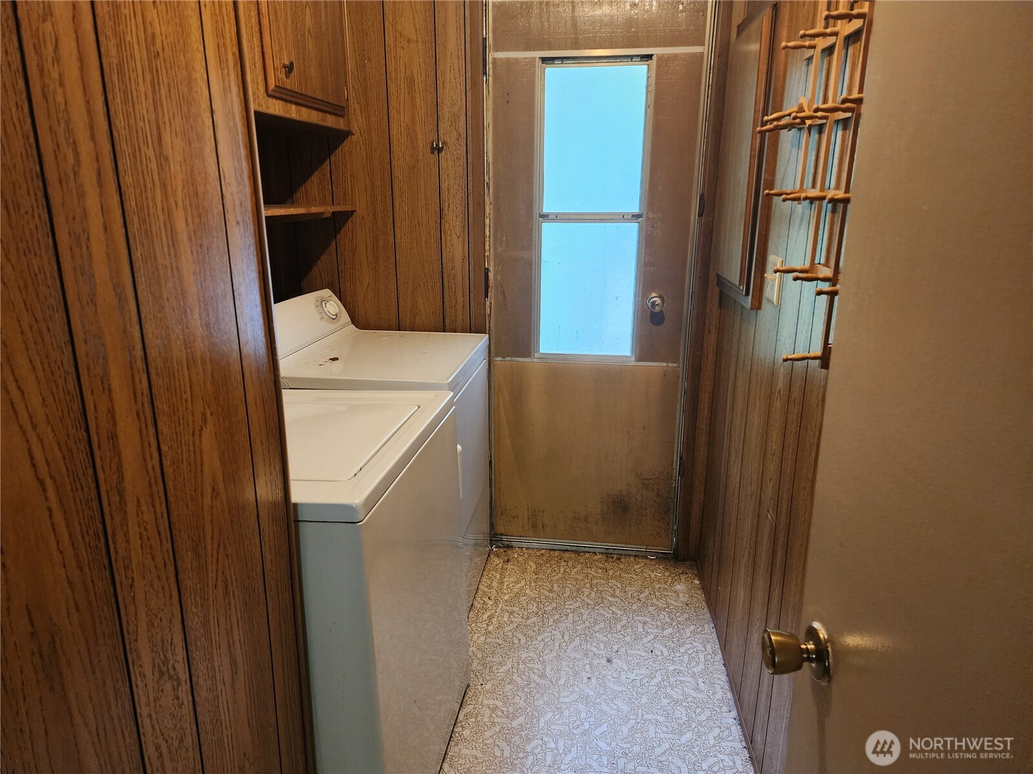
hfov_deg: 73.9
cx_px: 516
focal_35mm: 23
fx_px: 686
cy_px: 387
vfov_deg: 58.9
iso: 500
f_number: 1.8
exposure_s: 1/60
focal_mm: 6.4
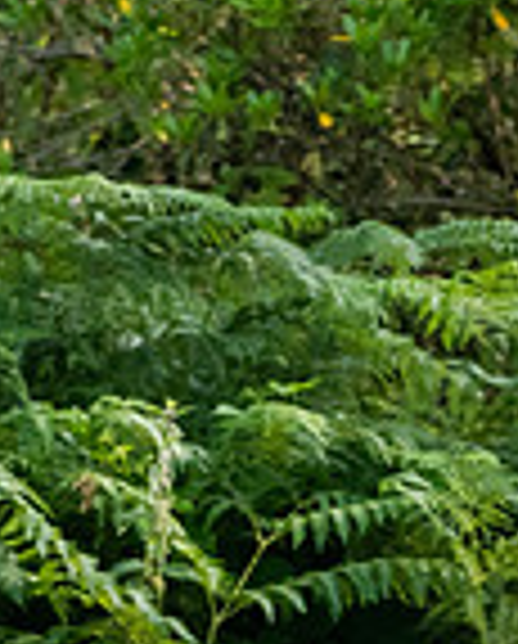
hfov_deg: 1.0
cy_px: 516
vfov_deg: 1.3
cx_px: 1216
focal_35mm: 1482
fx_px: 28310
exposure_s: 1/1000
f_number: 6.3
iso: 2000
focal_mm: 260
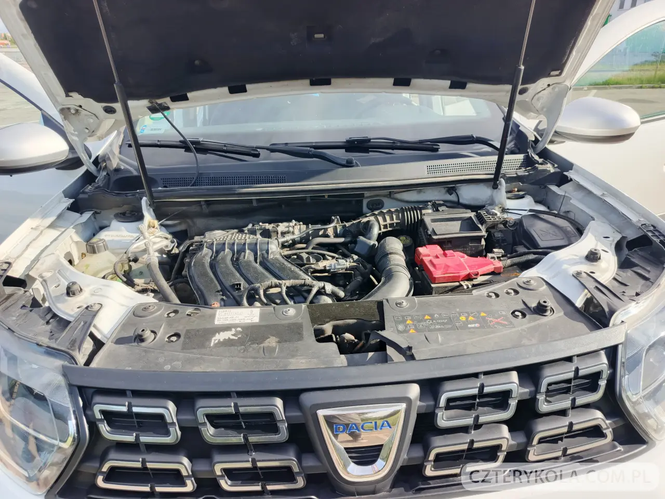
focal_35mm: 24
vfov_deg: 56.8
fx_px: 461
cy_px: 250
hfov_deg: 71.6
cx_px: 332
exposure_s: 1/46.5
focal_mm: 5.25
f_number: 1.75
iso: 50
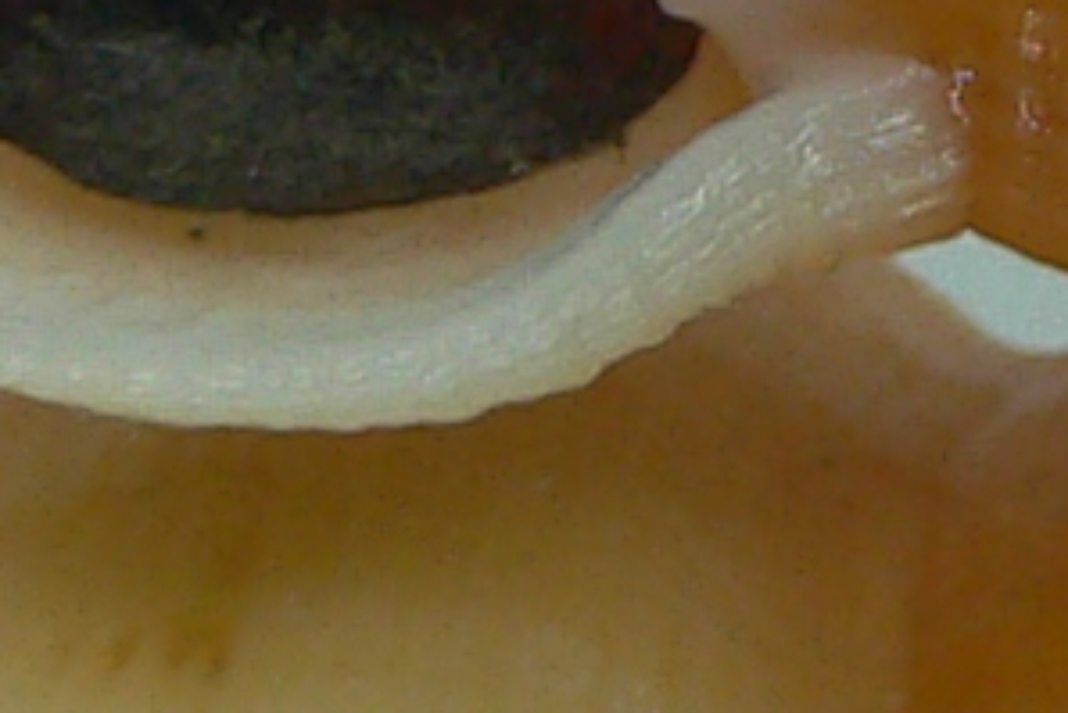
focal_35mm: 246
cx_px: 735
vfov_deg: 5.6
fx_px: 7301
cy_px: -179
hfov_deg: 8.4
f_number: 2.8
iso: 80
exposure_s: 1/60
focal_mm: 4.6
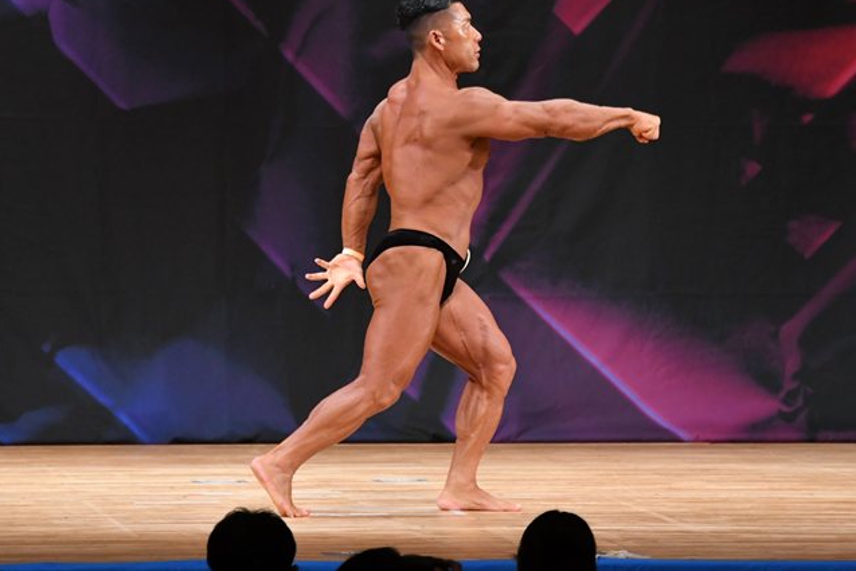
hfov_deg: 6.6
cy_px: 226
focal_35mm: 310
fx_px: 7372
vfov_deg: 4.4
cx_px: 431
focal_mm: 170
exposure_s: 1/400
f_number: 5.6
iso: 3200
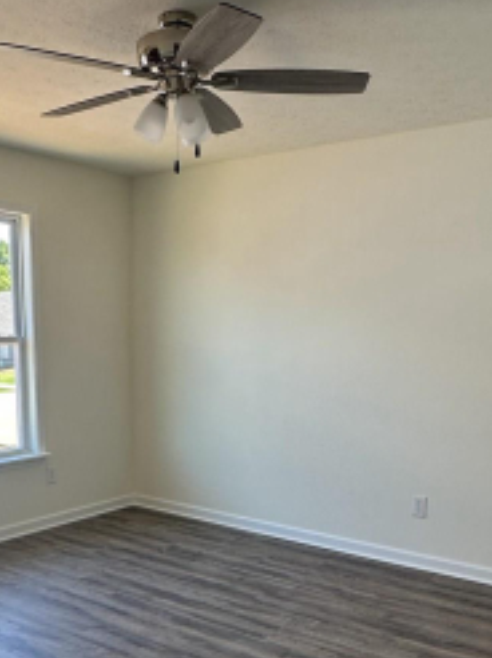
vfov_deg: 47.6
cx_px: 182
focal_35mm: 38
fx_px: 721
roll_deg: -1.9
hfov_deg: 37.4
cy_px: 475
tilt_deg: -11.9
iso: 64
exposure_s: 1/120
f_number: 2.2
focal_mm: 2.22
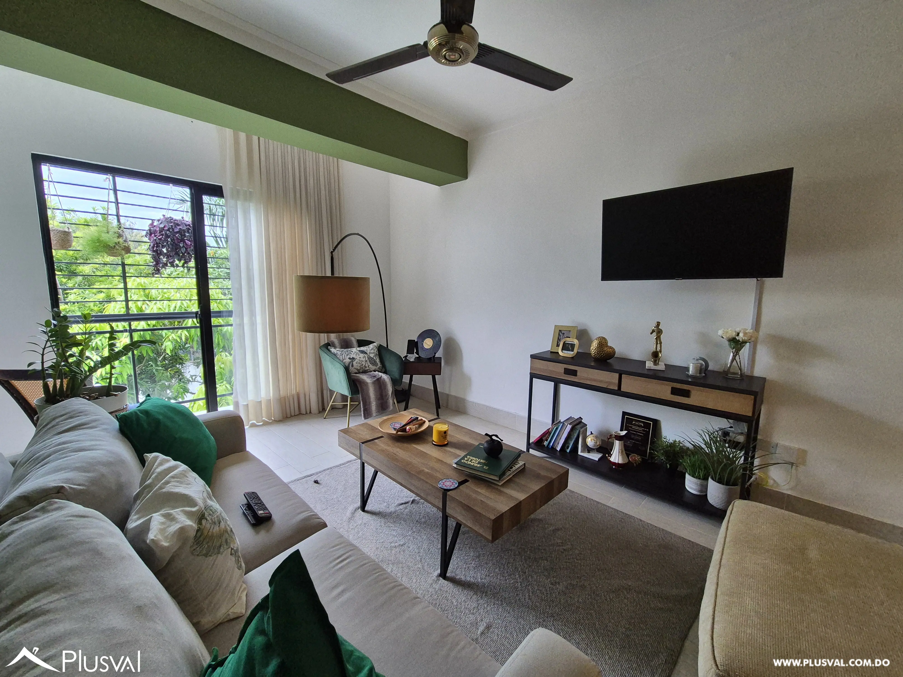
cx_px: 452
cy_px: 338
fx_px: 339
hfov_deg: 106.2
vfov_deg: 89.9
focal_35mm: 13
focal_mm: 2.2
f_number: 2.2
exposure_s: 1/359
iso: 250
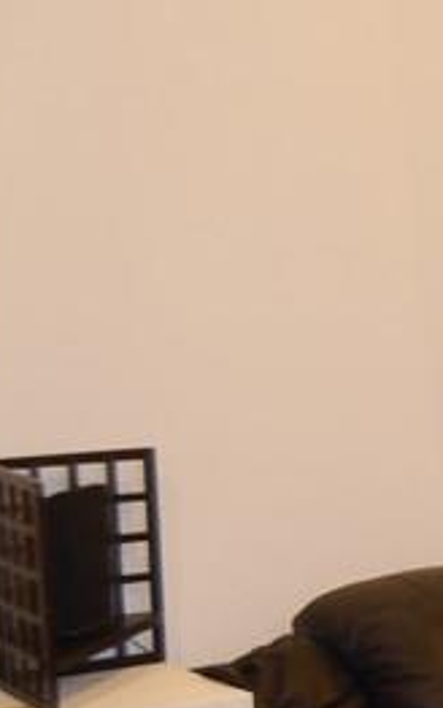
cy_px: 519
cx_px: 1352
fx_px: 2875
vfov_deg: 14.0
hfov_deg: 7.6
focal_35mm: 149
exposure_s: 1/60
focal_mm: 18
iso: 800
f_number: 4
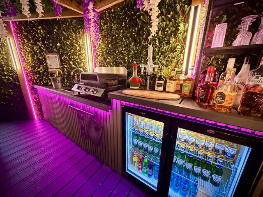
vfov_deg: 85.7
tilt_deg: -14.8
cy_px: 98
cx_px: 132
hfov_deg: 102.1
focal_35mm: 14
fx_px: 106
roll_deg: -0.1
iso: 1250
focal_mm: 2.22
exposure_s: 1/33
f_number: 2.2
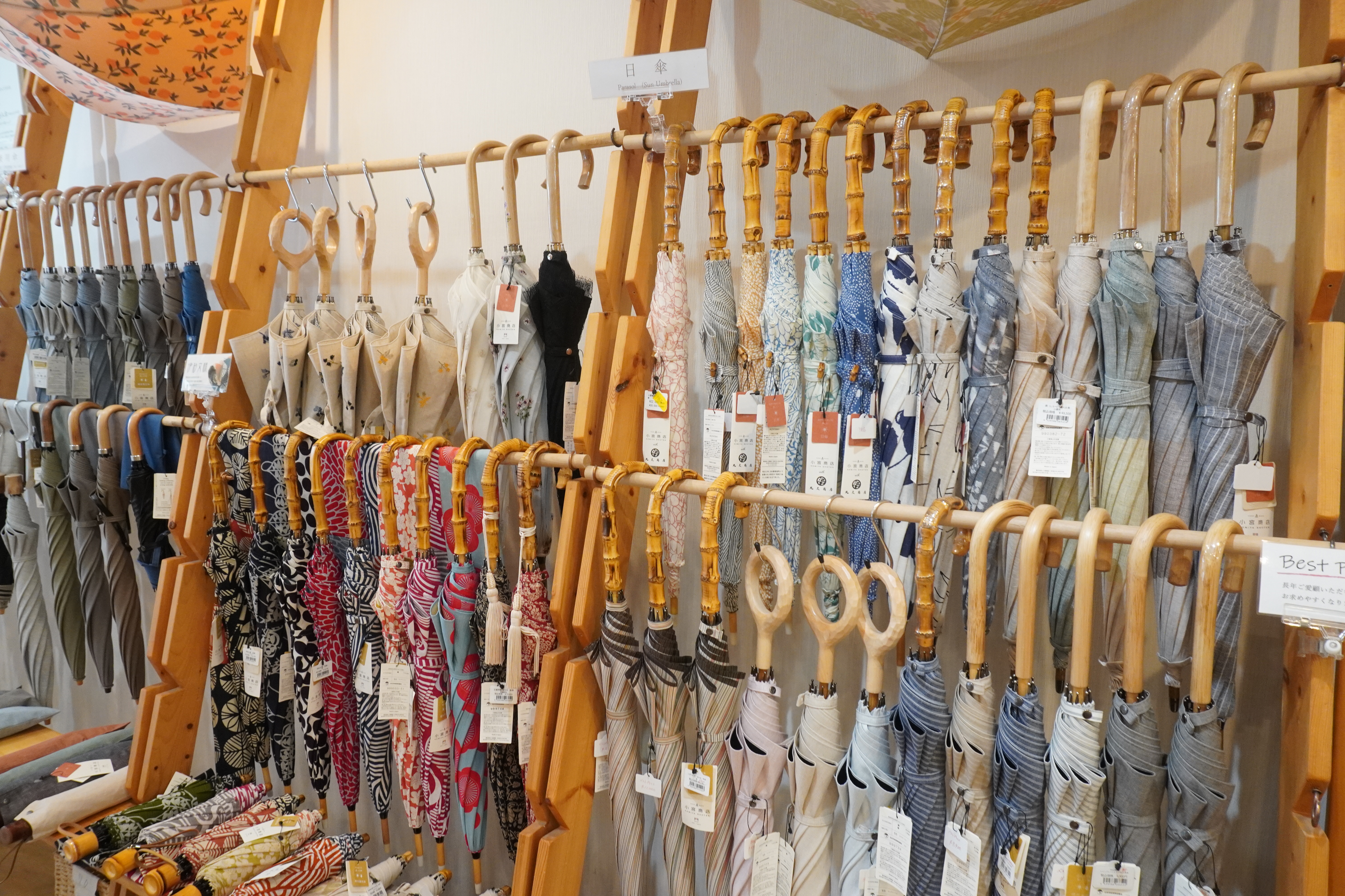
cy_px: 448
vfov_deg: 53.1
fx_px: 897
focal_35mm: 24
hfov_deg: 73.7
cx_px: 672
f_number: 8
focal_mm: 16
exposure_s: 1/30
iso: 1600
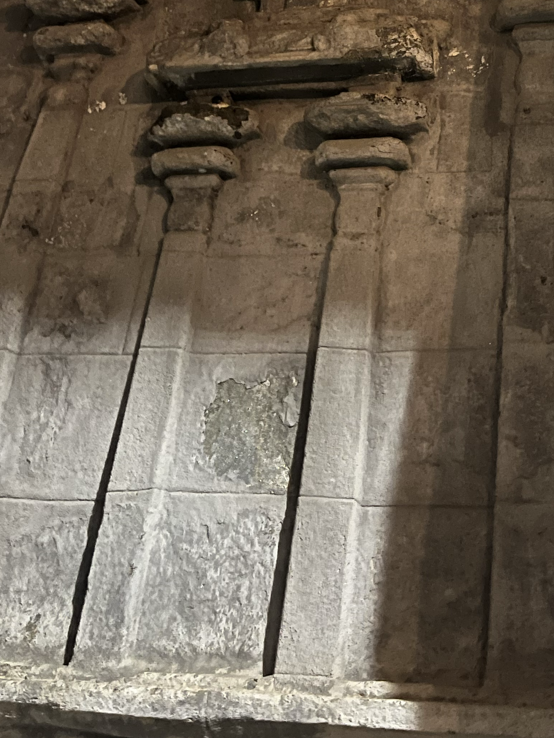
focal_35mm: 51
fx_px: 1088
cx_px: 462
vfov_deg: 34.7
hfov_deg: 27.8
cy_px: 31
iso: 640
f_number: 1.6
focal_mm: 5.1
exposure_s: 1/10
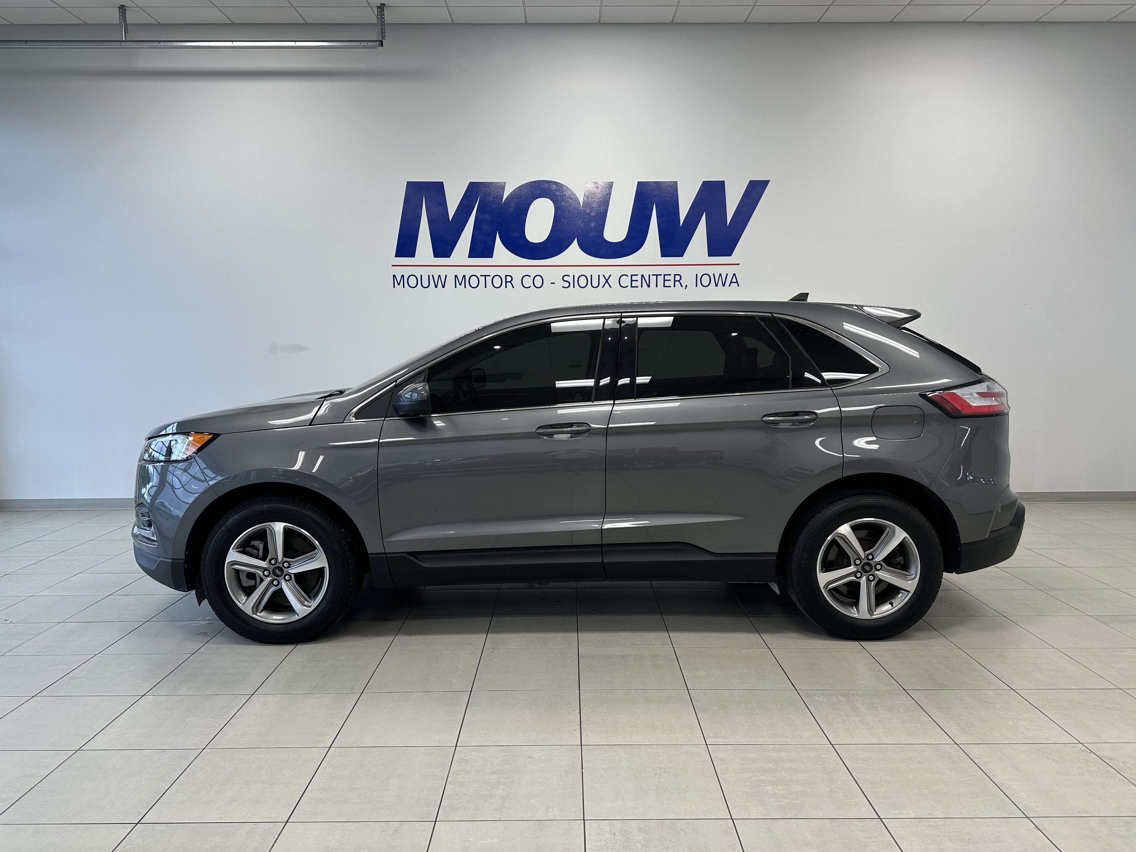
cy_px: 426
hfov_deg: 71.6
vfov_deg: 56.8
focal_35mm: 24
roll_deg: +1.4
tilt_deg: -5.0
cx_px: 568
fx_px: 788
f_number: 1.78
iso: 64
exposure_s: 1/120
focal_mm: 6.86
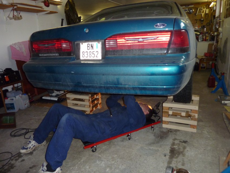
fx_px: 166
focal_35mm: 25
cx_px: 115
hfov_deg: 69.4
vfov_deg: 54.9
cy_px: 86
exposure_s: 1/60
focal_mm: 4.1
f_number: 3.3
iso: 200
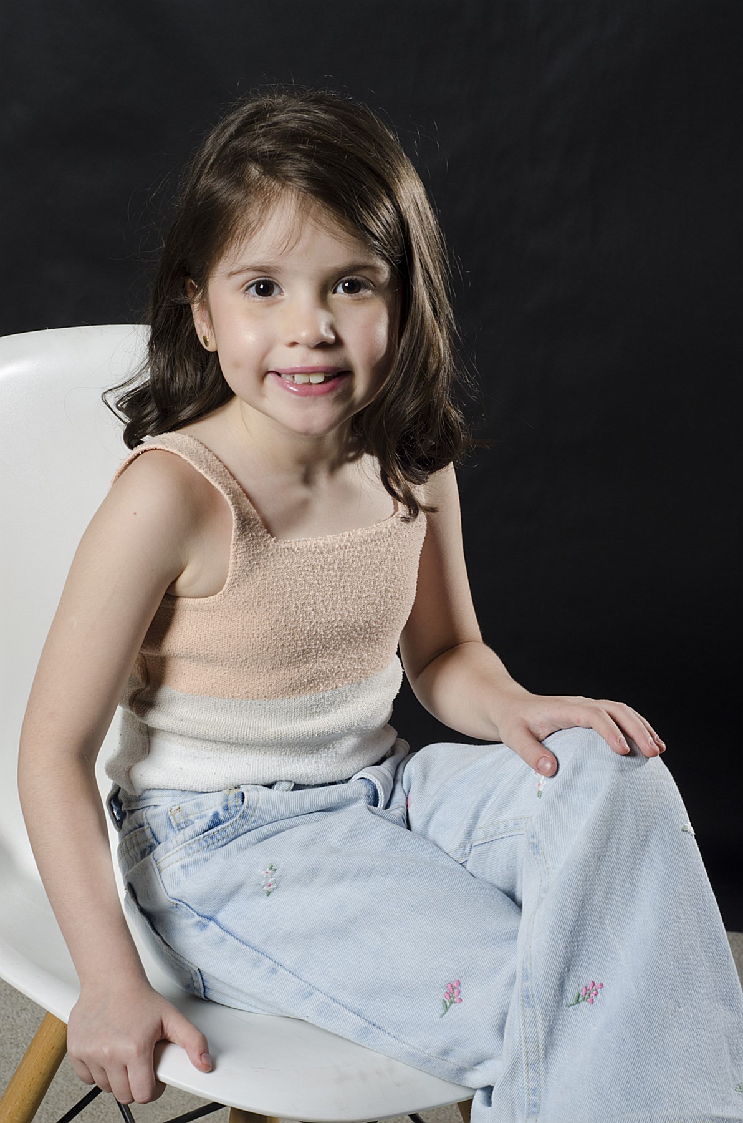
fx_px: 2332
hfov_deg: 18.1
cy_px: 562
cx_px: 372
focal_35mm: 75
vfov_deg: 27.0
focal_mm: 50
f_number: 9
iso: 200
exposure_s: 1/125
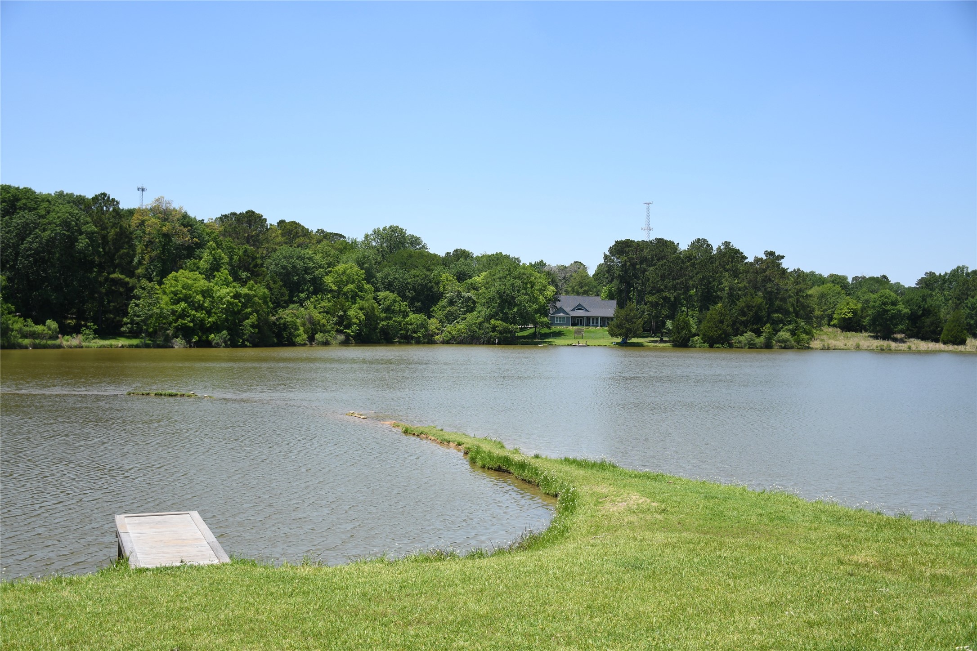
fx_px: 977
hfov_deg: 53.1
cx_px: 488
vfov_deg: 36.9
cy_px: 326
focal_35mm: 36
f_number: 3.8
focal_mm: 24
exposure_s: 1/1600
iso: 200
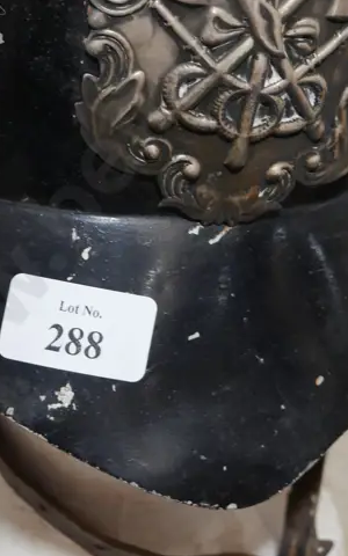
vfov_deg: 23.0
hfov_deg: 15.1
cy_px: -20
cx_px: 246
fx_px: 1305
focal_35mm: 86
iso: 500
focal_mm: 19
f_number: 4.1
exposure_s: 1/60
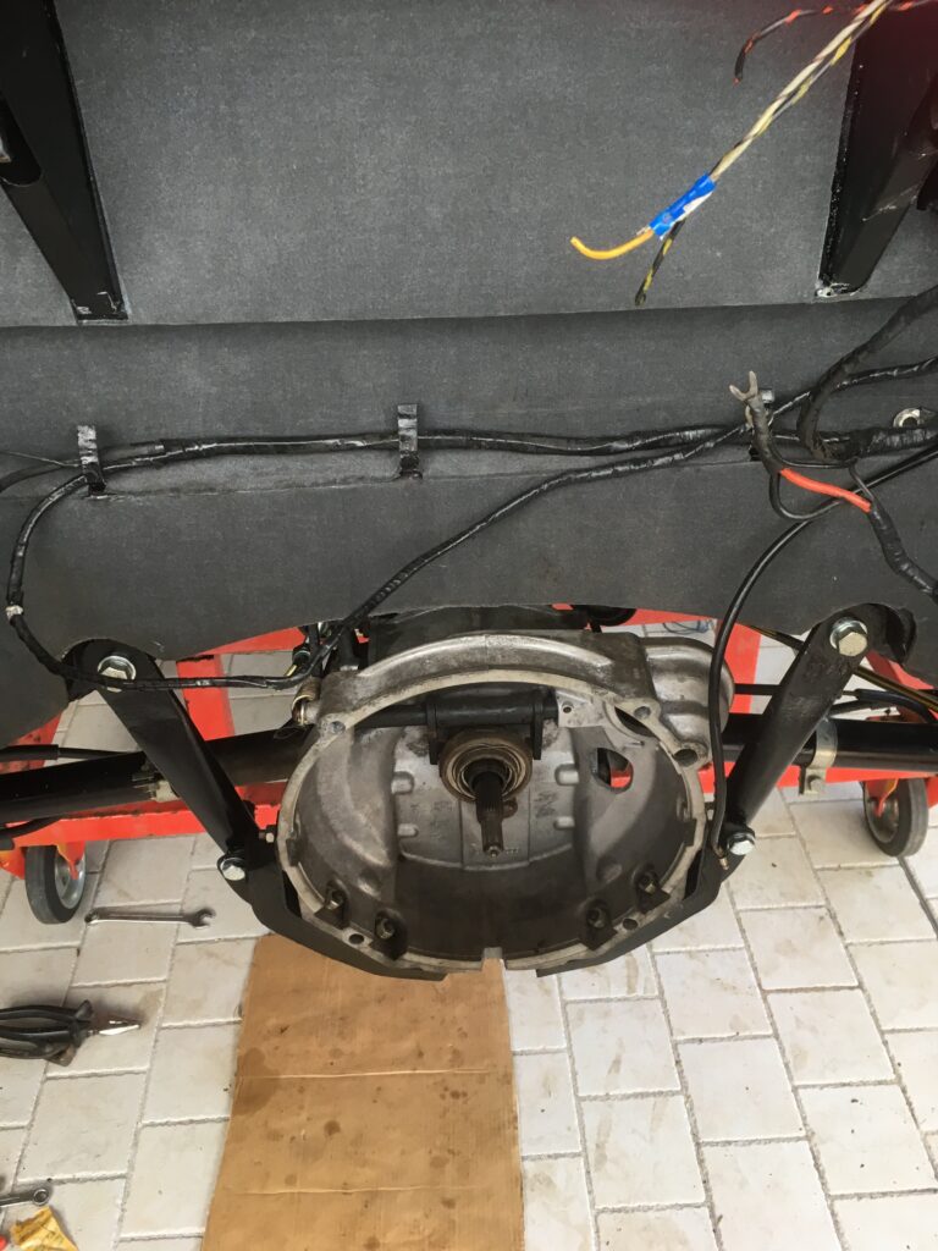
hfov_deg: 48.2
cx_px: 469
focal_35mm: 29
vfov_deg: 61.7
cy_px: 626
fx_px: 1048
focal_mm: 4.15
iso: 40
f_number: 2.2
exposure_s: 1/33
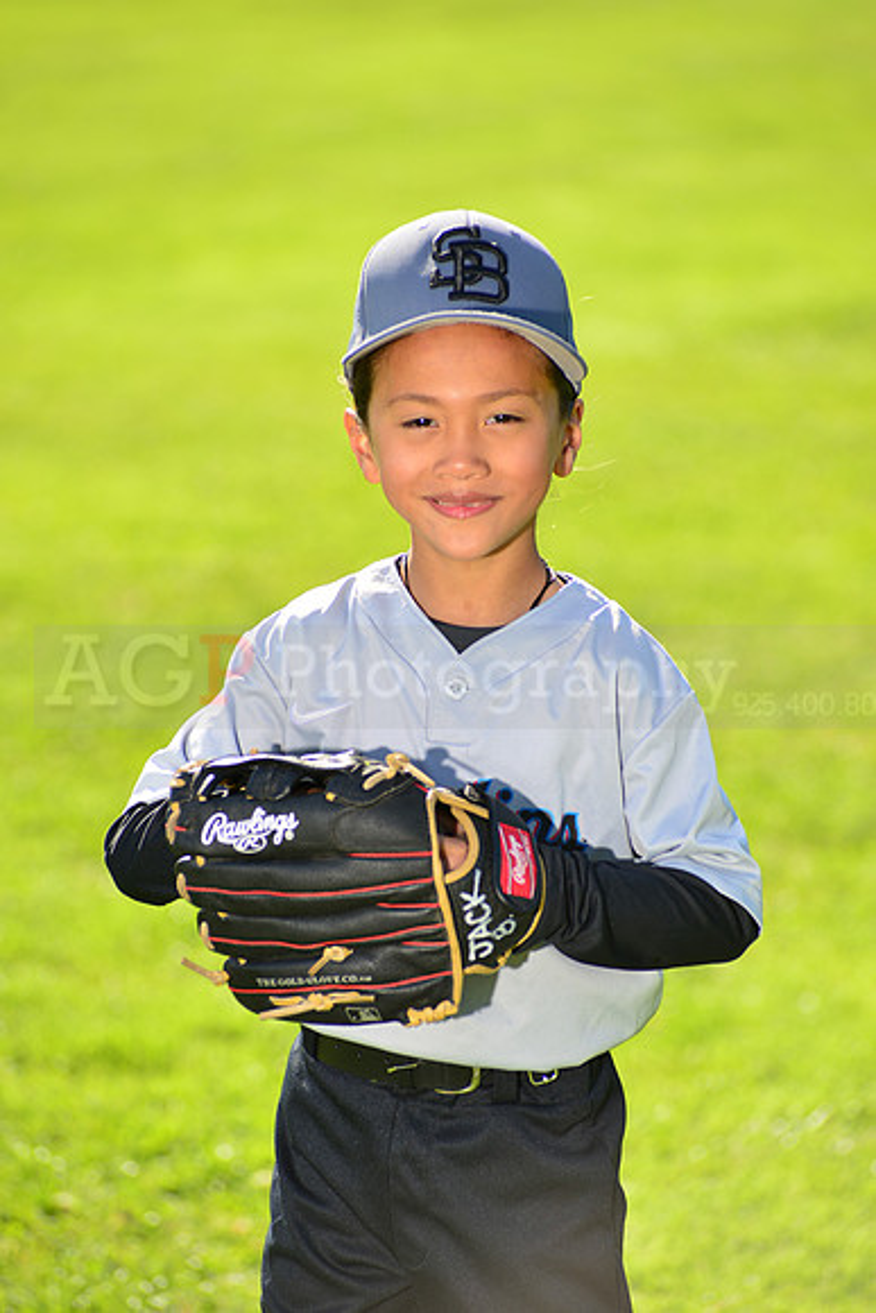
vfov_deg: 12.1
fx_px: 6201
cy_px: 656
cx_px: 438
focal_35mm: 170
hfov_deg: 8.1
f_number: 5
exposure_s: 1/250
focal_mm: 170
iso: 100
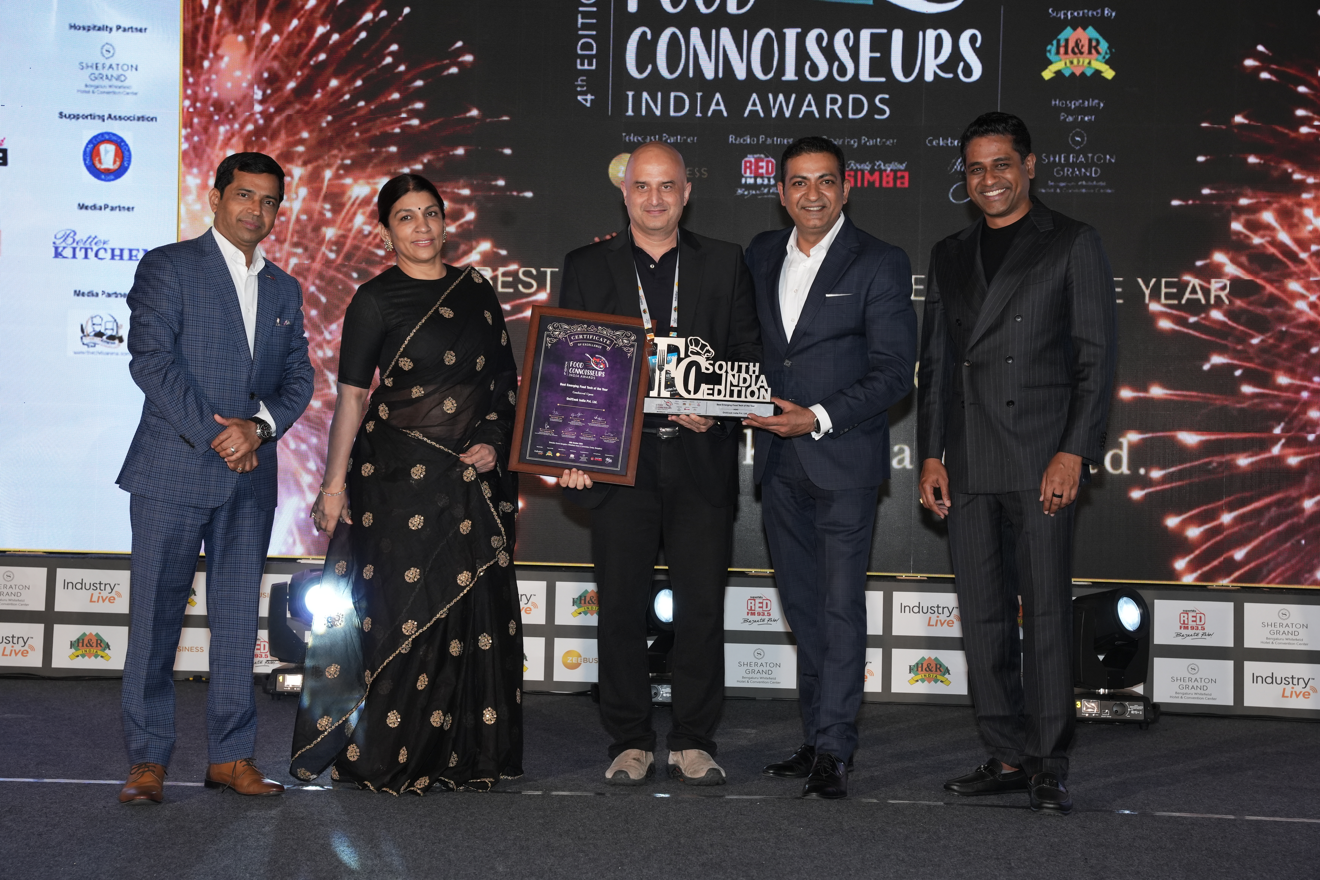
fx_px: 2123
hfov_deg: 34.5
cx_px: 660
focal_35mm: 58
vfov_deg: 23.4
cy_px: 440
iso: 1250
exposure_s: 1/160
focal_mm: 57.9
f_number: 7.1
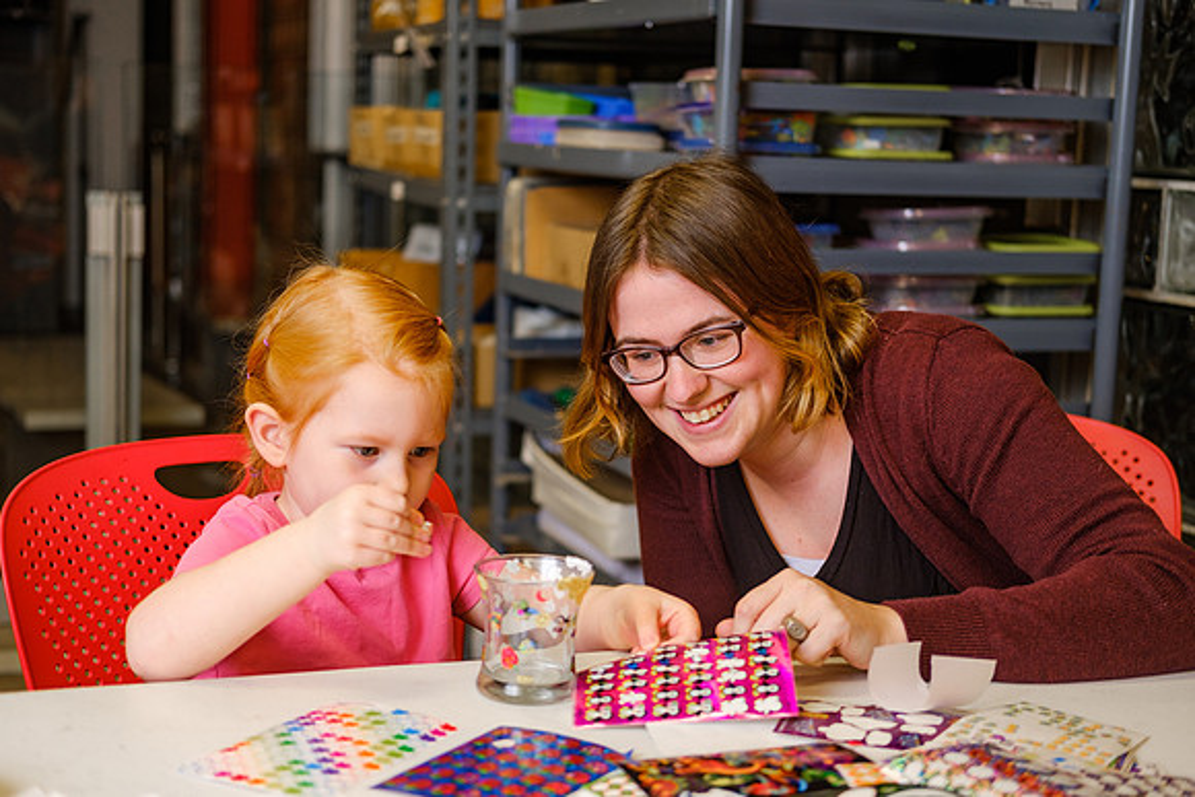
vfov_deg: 24.5
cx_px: 594
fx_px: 1837
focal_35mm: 55
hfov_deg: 36.0
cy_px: 396
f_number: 2
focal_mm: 35
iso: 400
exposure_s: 1/125
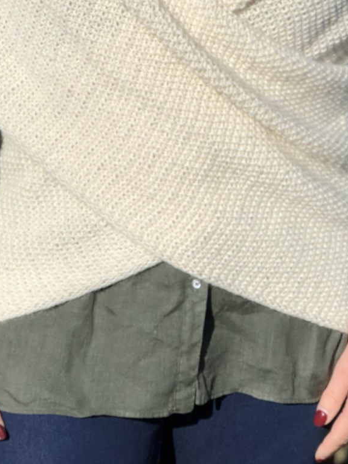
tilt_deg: -12.5
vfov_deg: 12.8
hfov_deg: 9.8
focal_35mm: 152
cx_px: 129
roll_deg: -0.8
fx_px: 2037
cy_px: -48
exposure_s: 1/1066
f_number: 2.8
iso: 20
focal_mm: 6.6
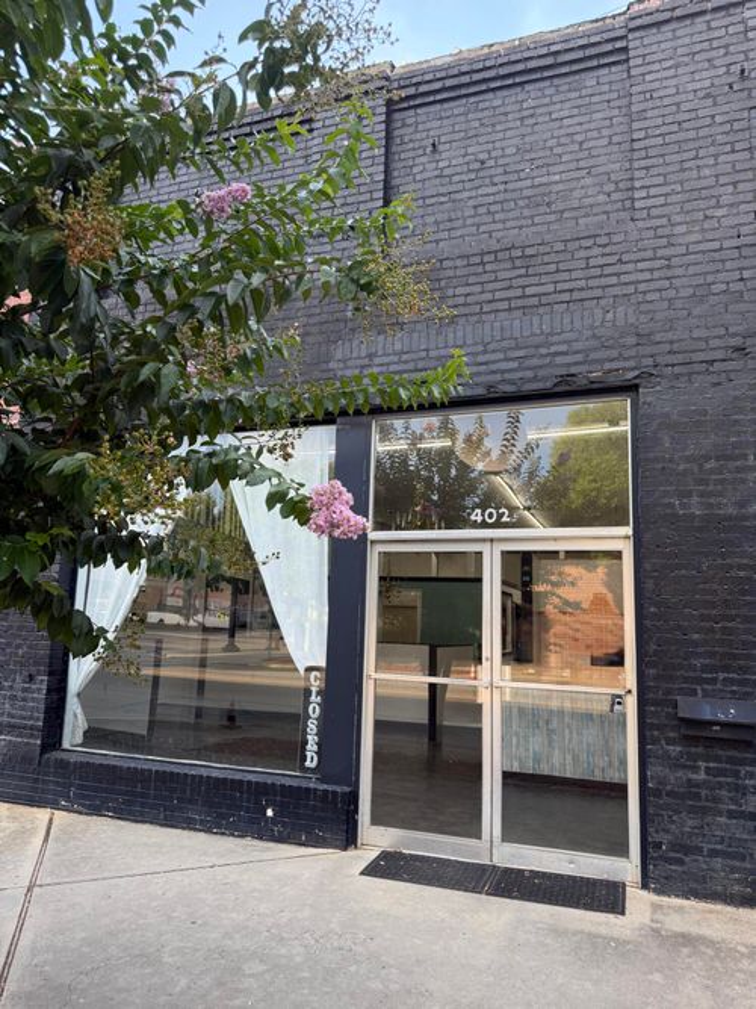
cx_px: 378
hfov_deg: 56.8
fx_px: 699
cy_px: 504
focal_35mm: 24
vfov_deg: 71.6
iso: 100
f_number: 1.78
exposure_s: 1/742
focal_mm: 6.76
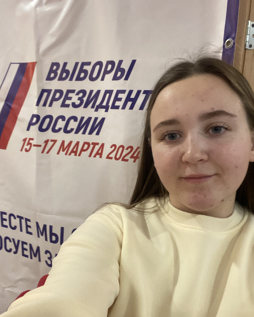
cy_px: 168
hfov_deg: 45.8
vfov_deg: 55.6
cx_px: 126
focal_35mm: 32
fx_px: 301
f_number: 2.2
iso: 500
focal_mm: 2.71
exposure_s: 1/25
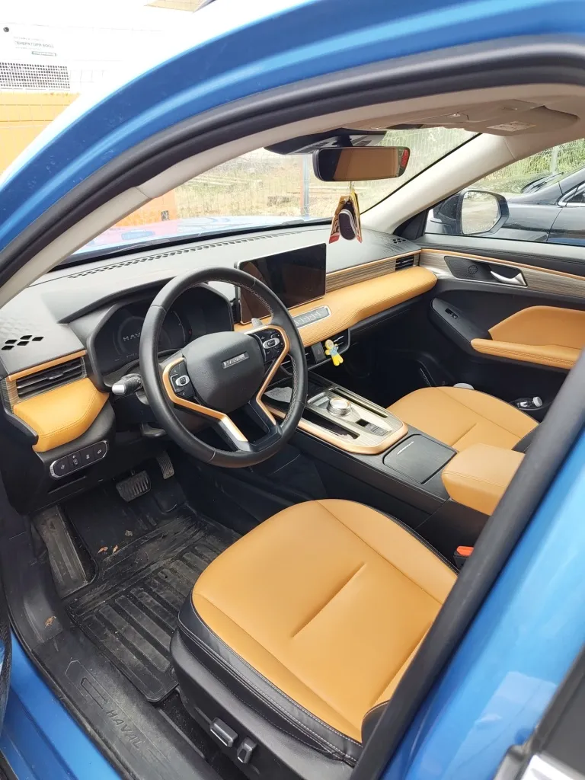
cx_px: 292
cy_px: 390
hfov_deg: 58.9
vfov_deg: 73.9
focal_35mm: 23
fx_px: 518
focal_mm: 5.56
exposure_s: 1/174
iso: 50
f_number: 1.88
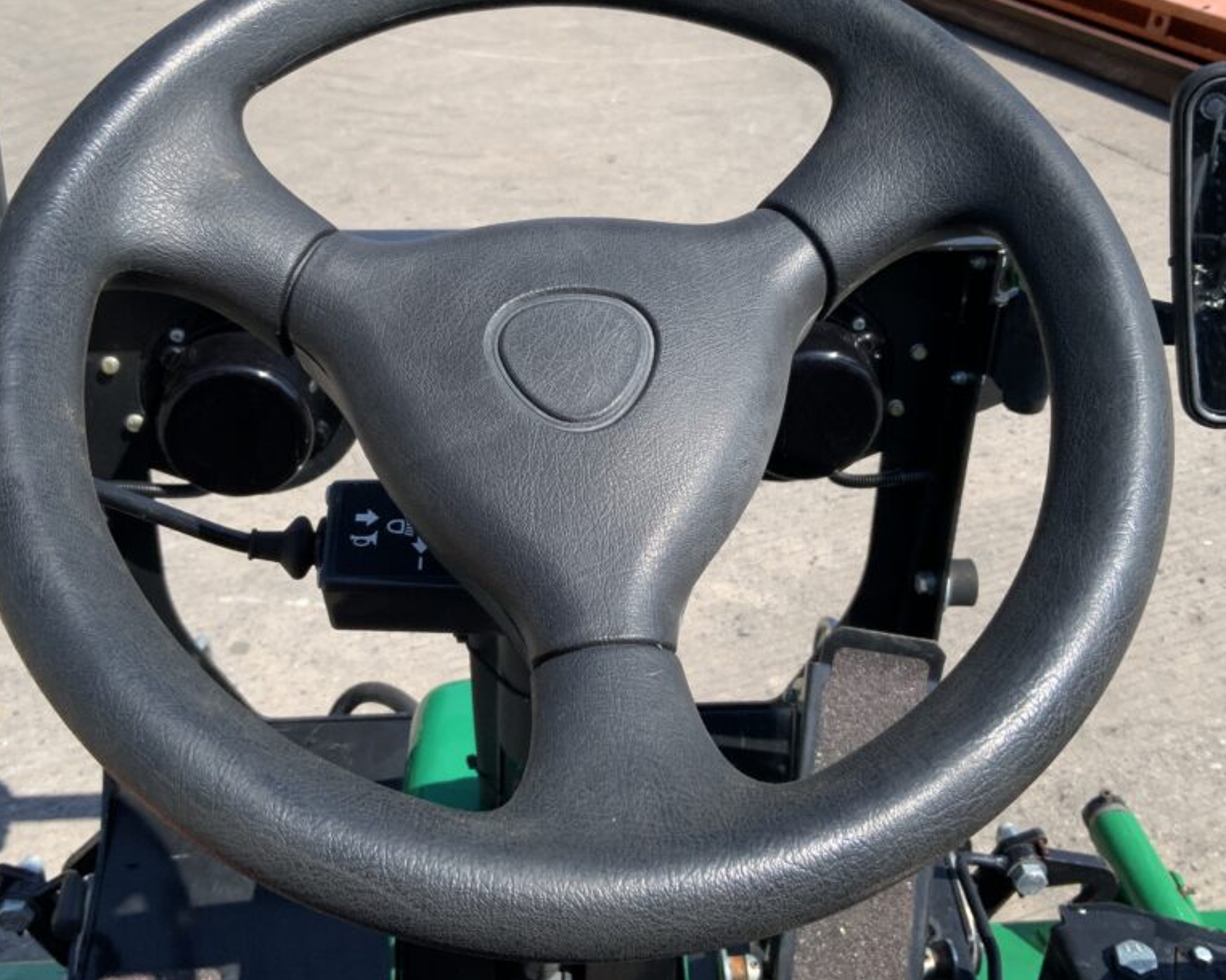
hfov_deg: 47.9
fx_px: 1378
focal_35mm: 38
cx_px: 583
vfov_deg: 39.0
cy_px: 408
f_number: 1.8
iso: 16
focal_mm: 3
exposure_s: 1/1098
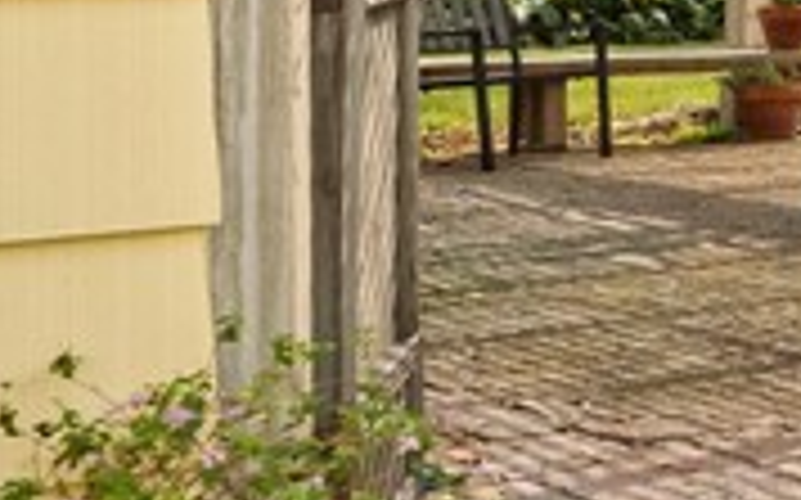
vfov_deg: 14.8
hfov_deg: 12.3
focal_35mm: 84
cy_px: -167
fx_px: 1835
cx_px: 2286
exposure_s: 1/250
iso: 1600
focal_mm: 9
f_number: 8
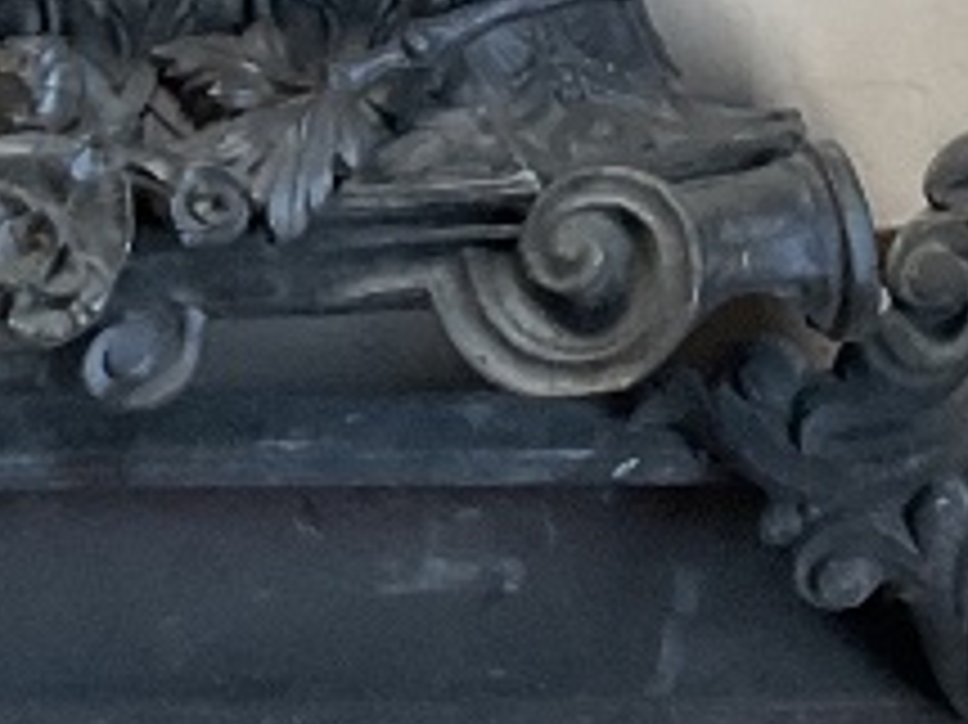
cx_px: 1081
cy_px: -612
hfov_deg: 12.0
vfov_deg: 8.8
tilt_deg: -80.0
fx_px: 4528
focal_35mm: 162
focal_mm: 3
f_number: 1.8
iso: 80
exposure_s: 1/60
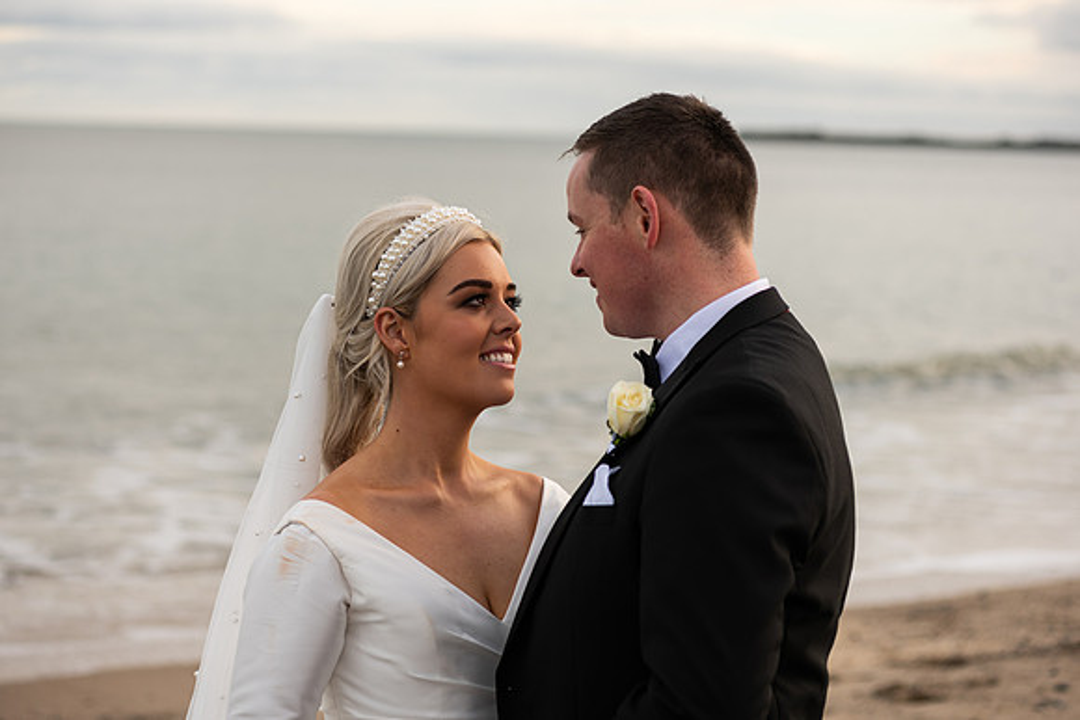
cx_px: 540
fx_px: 2400
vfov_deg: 17.1
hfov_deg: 25.4
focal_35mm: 80
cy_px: 360
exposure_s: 1/200
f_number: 3.5
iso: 80
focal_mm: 80
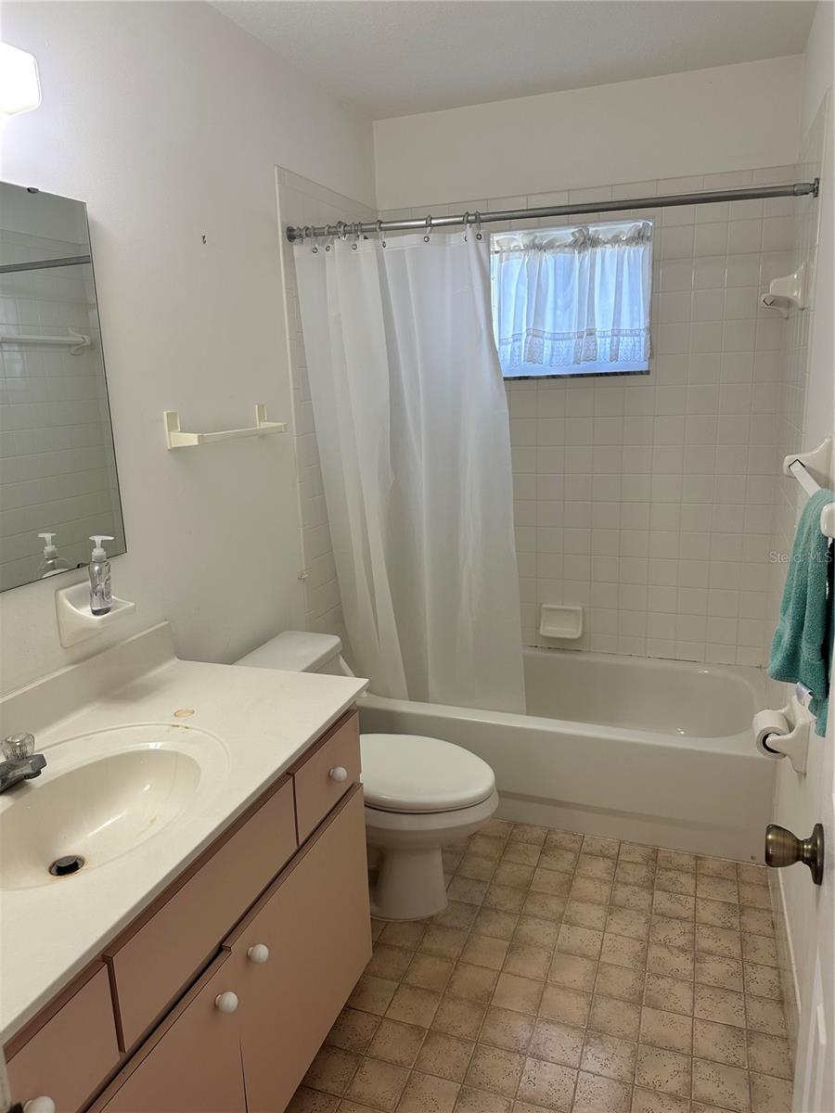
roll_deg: +1.2
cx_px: 418
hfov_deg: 56.8
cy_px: 556
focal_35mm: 24
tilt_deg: -12.1
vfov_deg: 71.6
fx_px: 772
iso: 100
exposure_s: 1/120
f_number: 1.78
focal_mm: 6.86
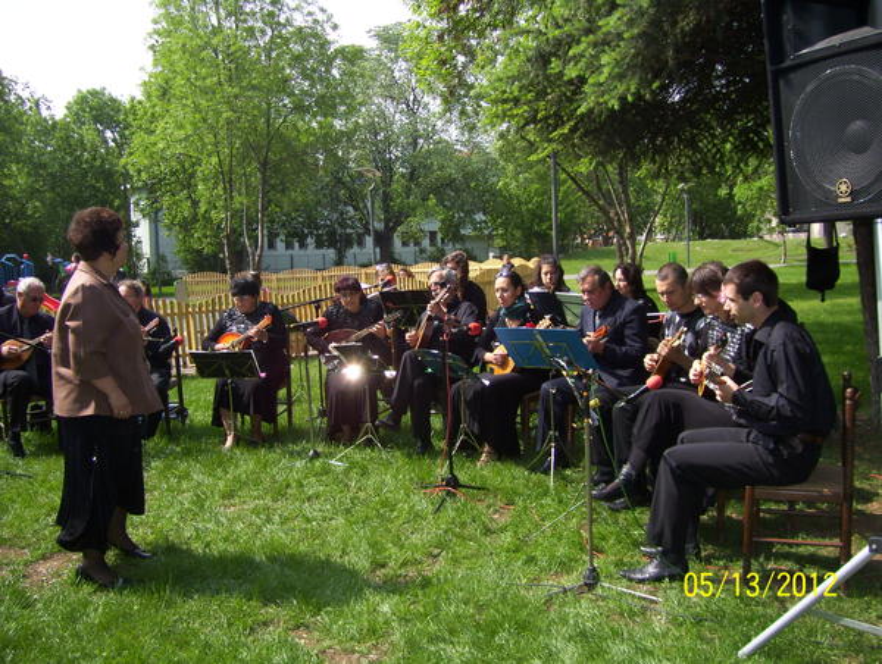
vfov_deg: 39.8
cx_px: 441
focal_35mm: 36
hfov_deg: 51.3
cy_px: 332
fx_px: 919
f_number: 2.7
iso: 80
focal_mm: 6
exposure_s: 1/400
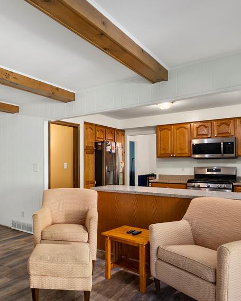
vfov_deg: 63.9
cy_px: 164
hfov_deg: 50.6
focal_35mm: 27
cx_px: 55
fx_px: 241
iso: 100
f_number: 4
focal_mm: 16
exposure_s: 1/5
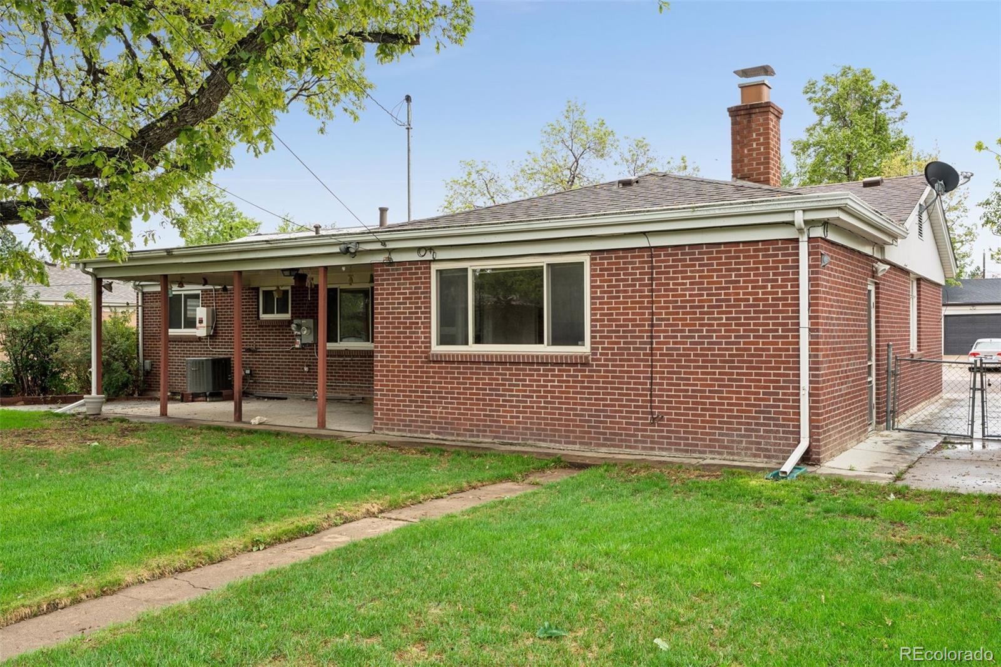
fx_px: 890
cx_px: 500
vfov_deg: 41.1
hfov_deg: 58.7
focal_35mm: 32
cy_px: 334
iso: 400
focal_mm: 32
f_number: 9
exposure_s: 1/125
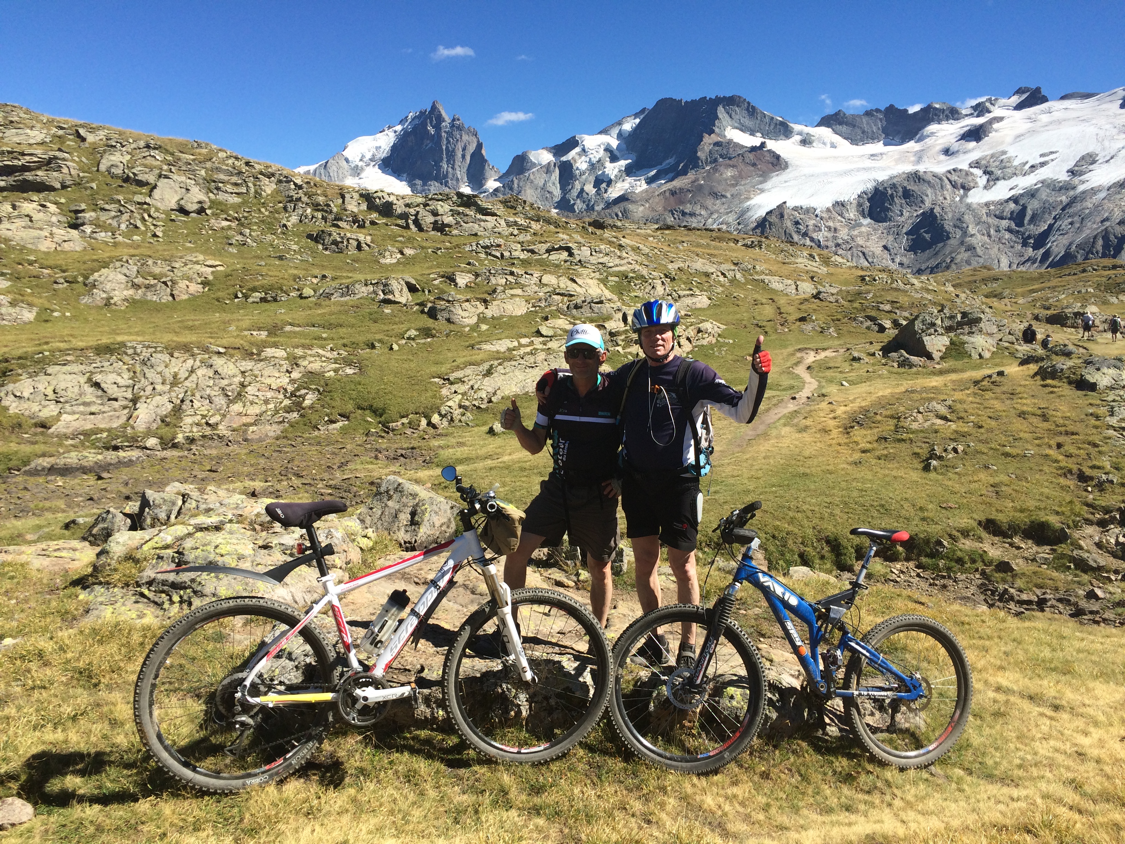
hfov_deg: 61.7
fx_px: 942
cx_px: 562
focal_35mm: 29
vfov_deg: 48.2
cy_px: 422
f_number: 2.2
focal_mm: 4.15
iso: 32
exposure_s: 1/1786
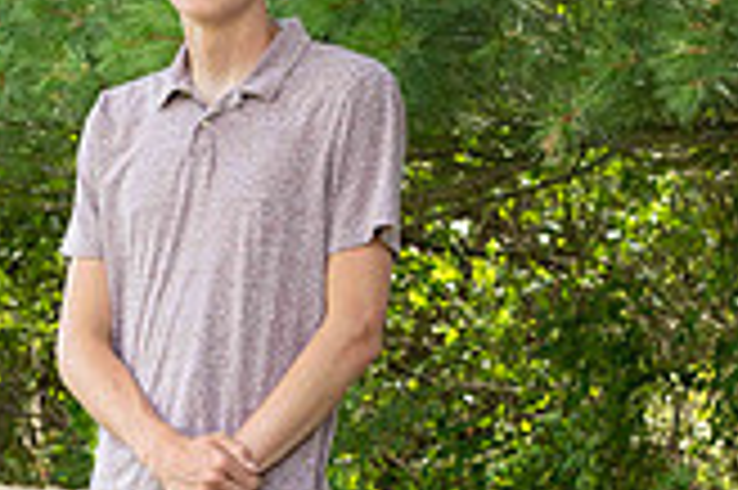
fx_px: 5079
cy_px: 537
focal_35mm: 248
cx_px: 86
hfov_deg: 8.3
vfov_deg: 5.5
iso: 500
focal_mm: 70
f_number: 6.3
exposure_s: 1/200
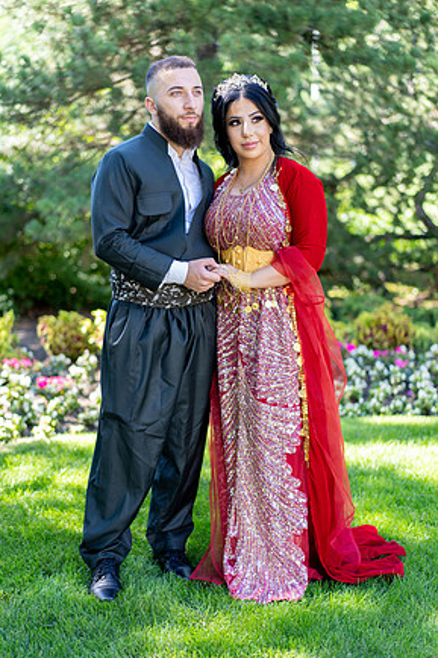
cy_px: 324
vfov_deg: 35.1
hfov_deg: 23.8
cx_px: 218
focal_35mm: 57
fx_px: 1041
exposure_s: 1/250
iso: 100
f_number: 1.8
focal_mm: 55
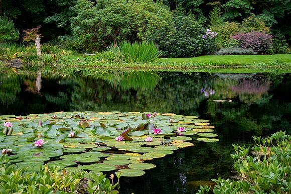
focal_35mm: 60
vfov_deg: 22.7
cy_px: 97
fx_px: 483
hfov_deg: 33.5
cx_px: 146
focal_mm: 58
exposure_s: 1/80
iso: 640
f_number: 9
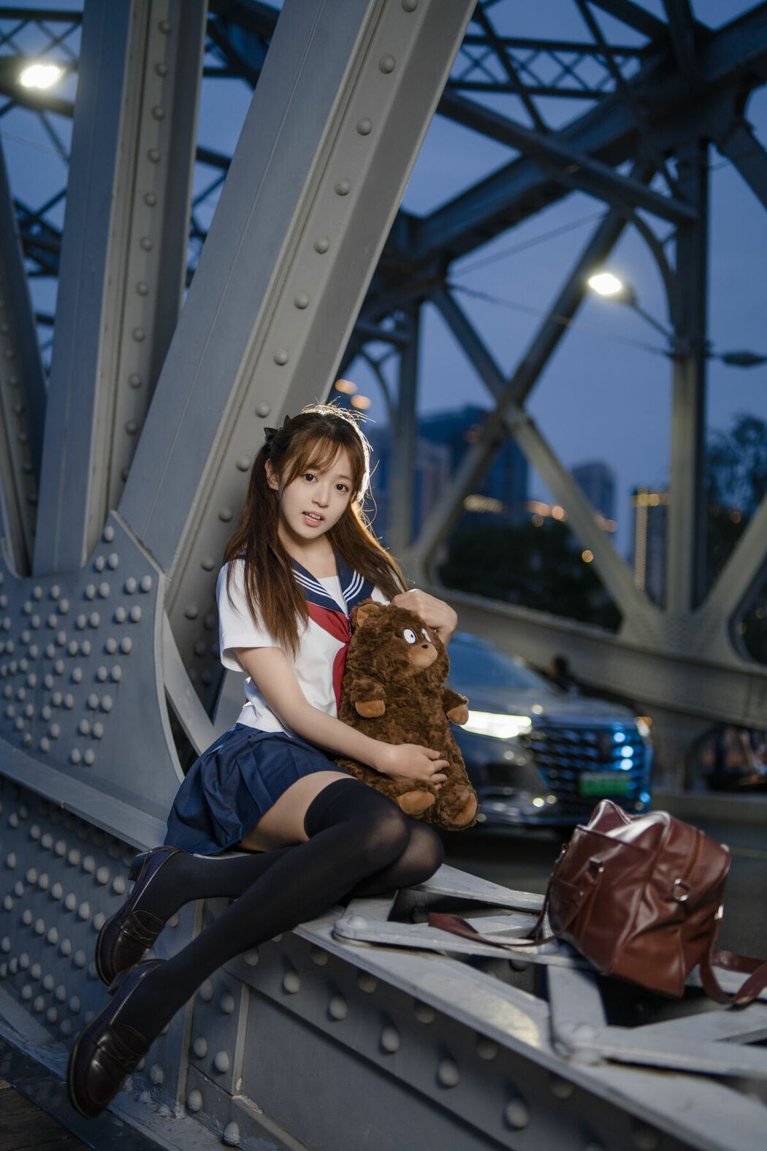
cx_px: 384
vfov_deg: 54.4
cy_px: 576
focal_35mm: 35
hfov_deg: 37.9
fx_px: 1118
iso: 400
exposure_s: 1/200
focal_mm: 35
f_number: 1.4
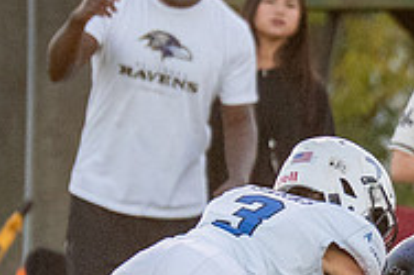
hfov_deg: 1.2
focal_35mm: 1671
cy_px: 264
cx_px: 575
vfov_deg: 0.8
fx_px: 19199
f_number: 2.8
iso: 1250
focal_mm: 200
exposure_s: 1/1250
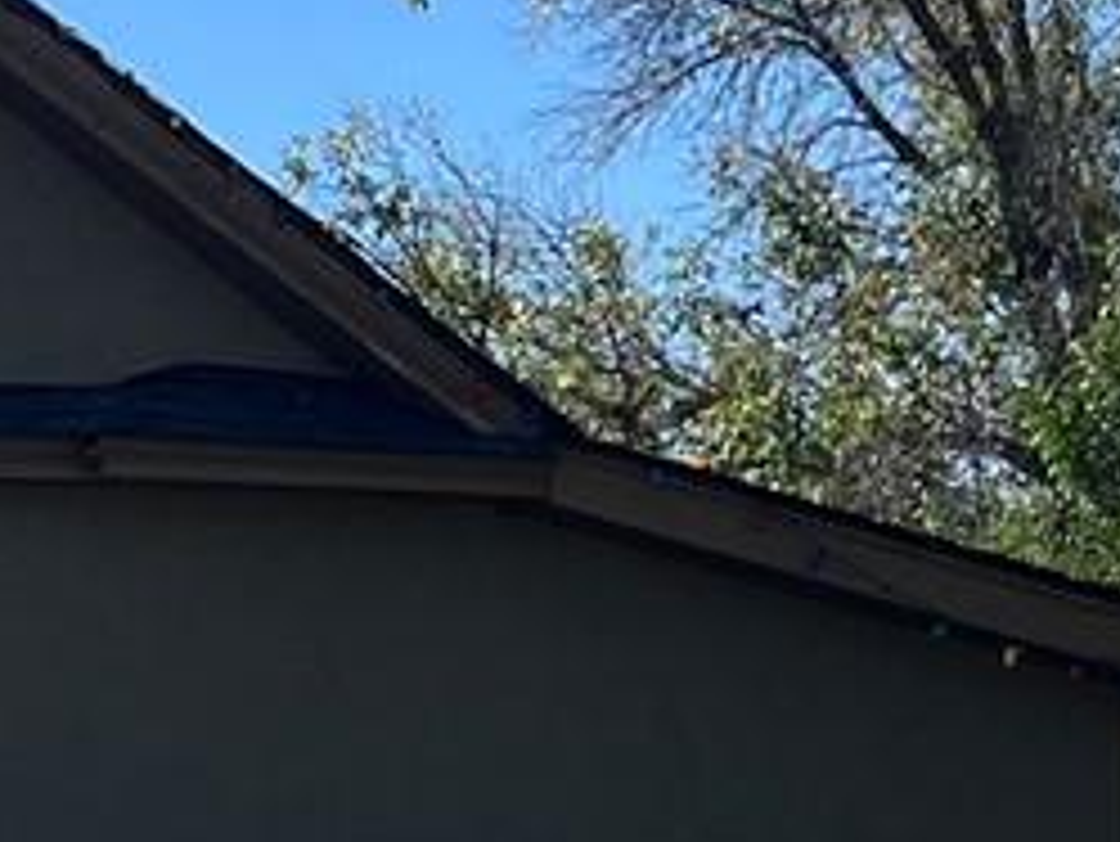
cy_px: 851
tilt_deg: +2.4
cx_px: -1232
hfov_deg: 10.7
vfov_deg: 8.8
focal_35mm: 167
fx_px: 5406
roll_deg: -0.9
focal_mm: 5.7
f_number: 1.5
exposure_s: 1/4630
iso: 50
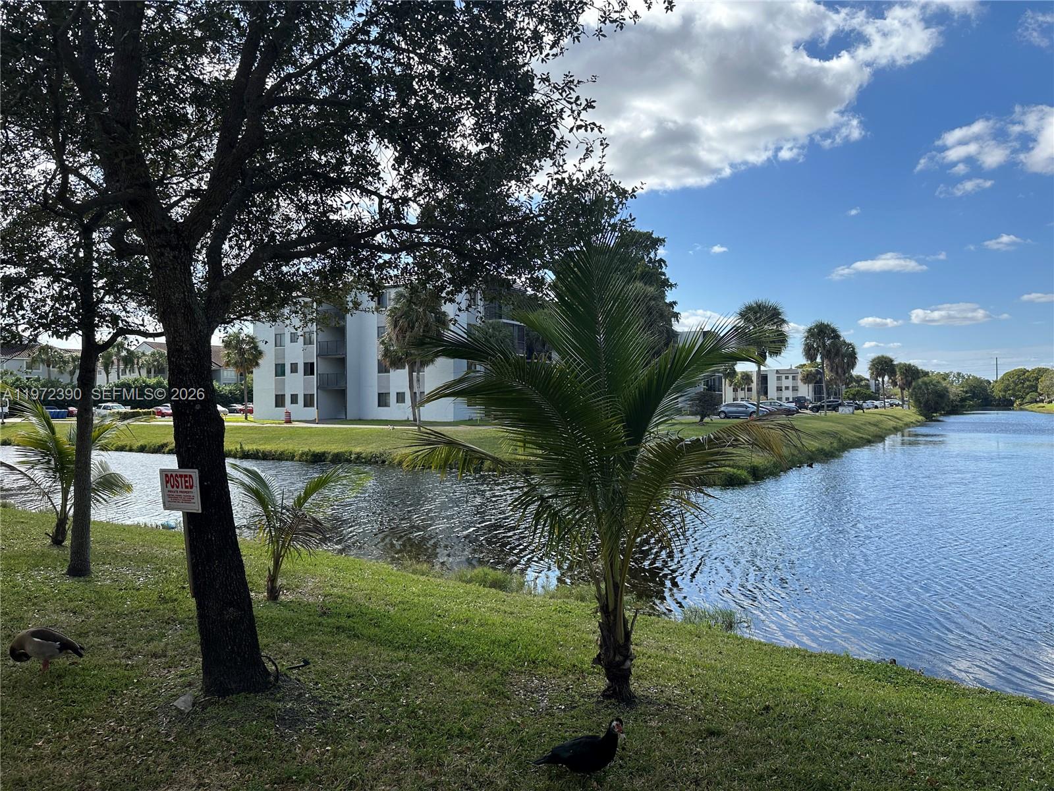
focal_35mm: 24
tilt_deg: +2.5
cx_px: 527
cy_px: 396
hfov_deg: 71.6
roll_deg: +0.2
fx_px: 731
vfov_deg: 56.8
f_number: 1.78
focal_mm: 6.86
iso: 80
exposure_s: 1/2882
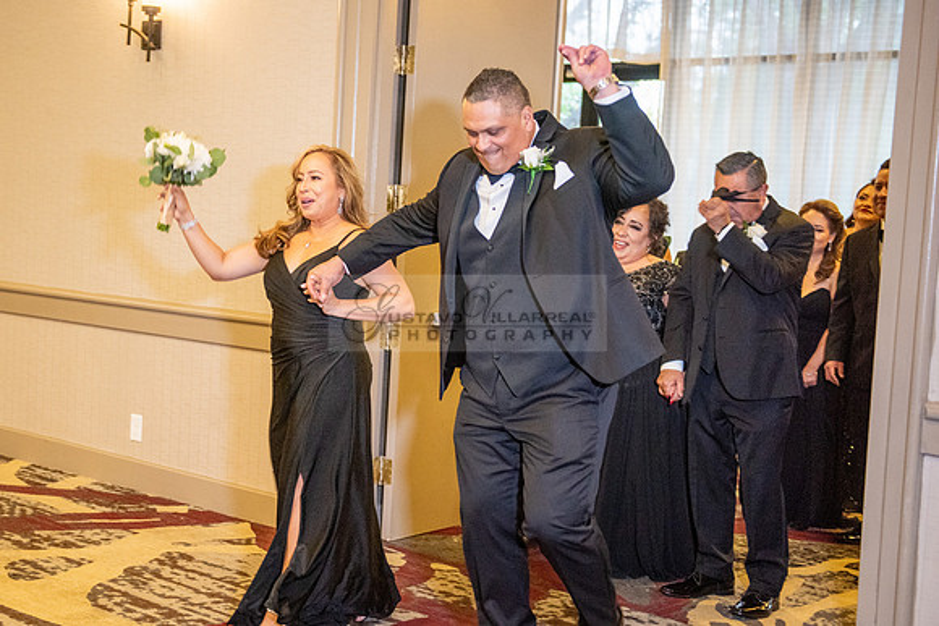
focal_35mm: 59
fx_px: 1529
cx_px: 328
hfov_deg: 33.9
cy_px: 311
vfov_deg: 23.2
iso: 1600
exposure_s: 1/125
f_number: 2.8
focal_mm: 45
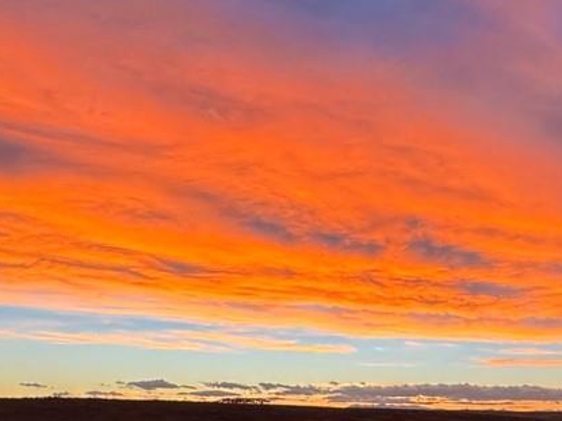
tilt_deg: +4.1
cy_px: 349
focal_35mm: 54
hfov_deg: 31.5
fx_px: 876
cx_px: 622
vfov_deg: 26.4
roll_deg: +0.4
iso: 50
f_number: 2.2
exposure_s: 1/99
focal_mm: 2.22
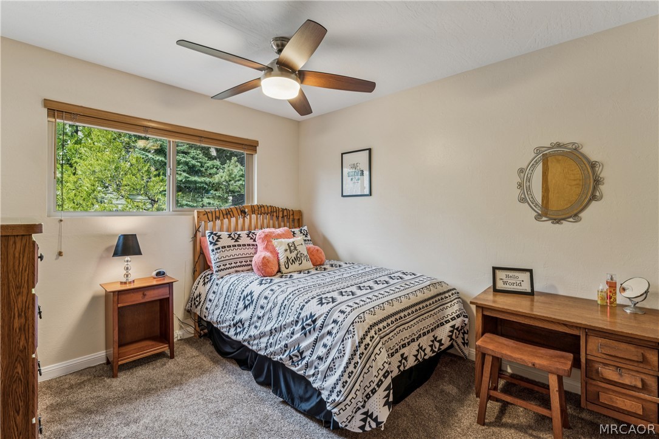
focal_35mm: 16
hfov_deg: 96.0
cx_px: 330
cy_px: 220
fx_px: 296
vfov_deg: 73.0
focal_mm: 16.2
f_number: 13
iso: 100
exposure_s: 1/1.25
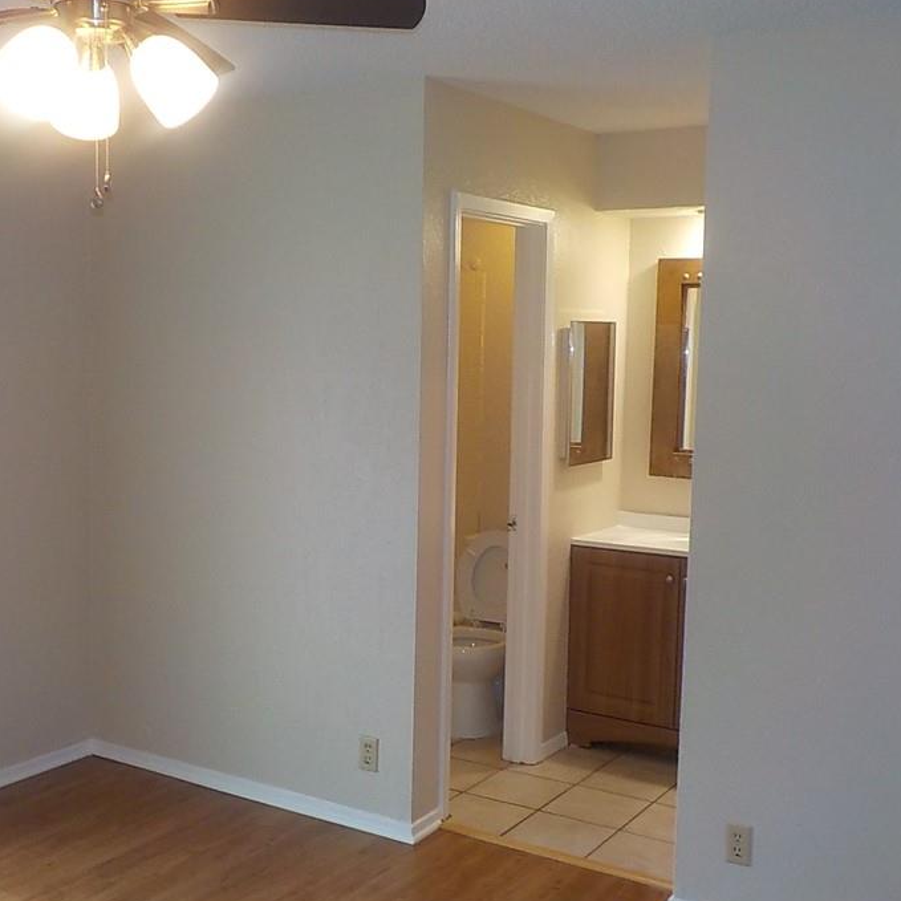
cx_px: 401
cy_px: 452
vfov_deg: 41.9
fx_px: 1178
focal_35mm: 40
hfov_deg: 41.8
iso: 220
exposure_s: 1/30
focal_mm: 4.1
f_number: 3.3
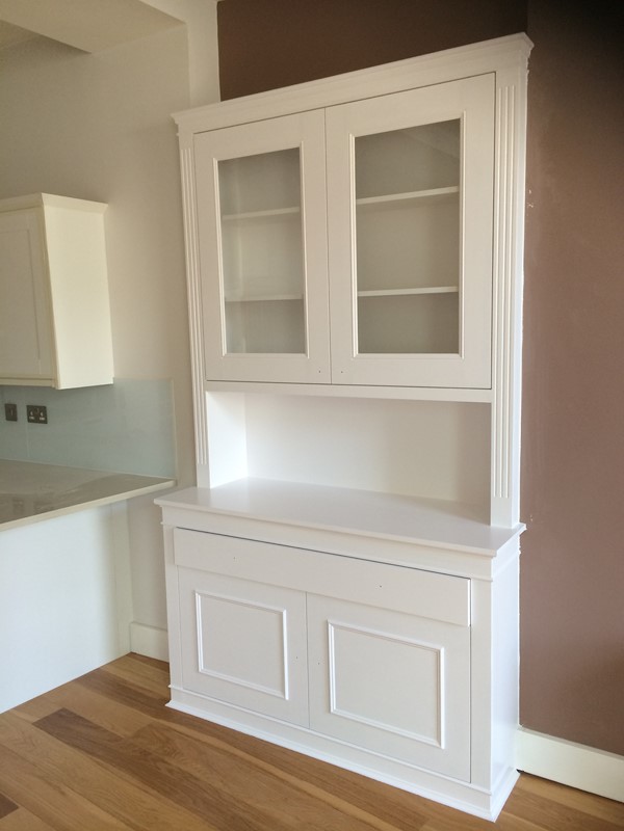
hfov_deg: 46.8
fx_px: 721
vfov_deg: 60.0
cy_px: 416
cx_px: 312
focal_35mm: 30
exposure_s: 1/33
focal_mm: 4.12
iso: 40
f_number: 2.2
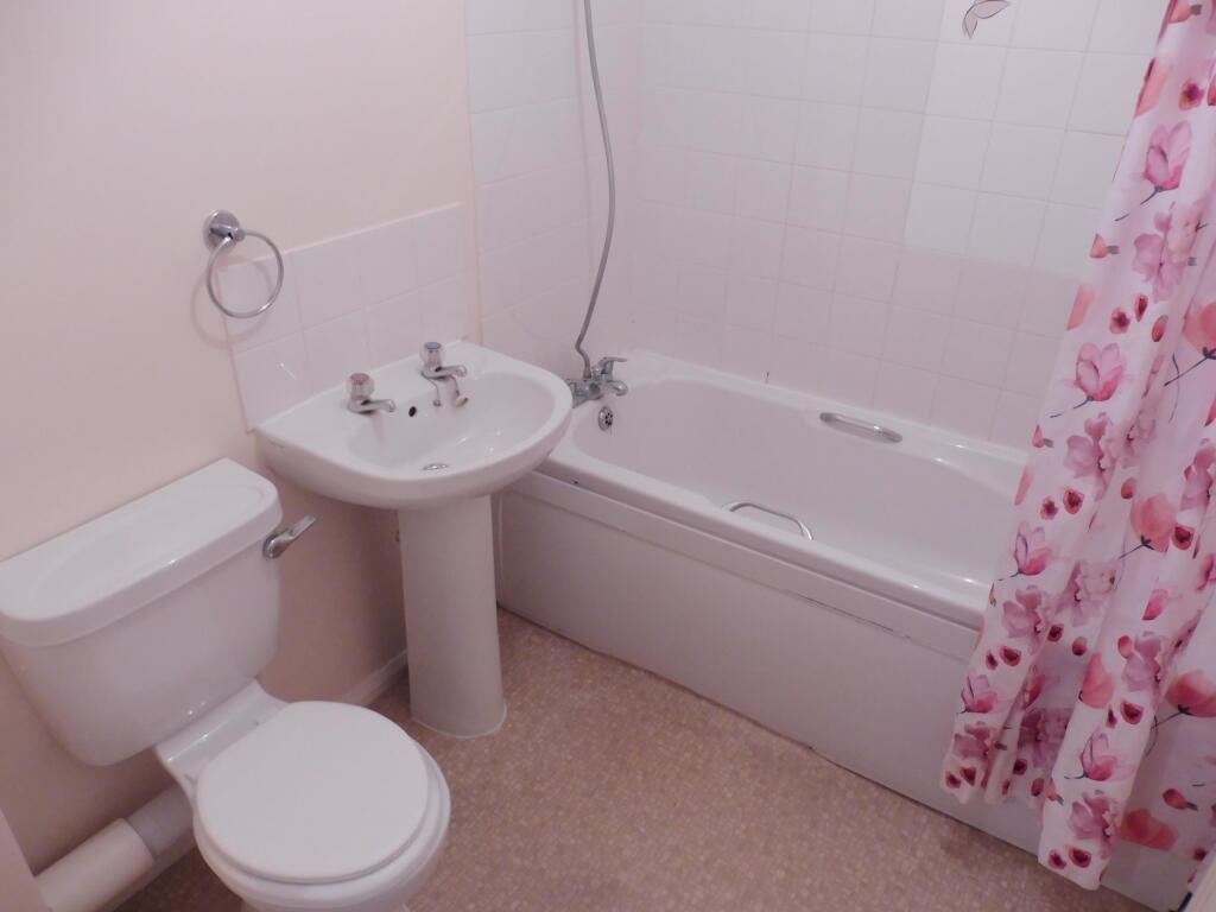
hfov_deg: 71.6
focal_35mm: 24
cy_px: 456
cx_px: 608
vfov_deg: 56.8
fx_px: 843
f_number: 3.3
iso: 400
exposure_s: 1/60
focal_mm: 4.3
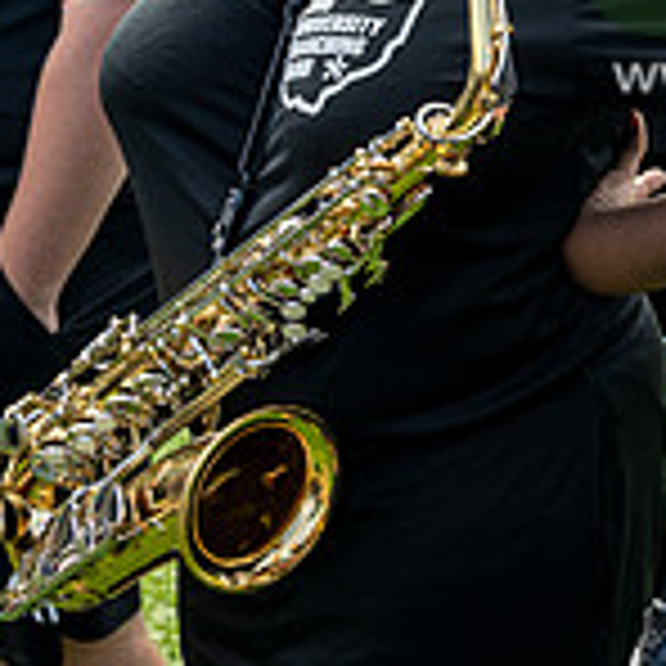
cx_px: 922
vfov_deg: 20.5
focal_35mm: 80
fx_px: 1741
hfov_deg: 19.5
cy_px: -83
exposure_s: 1/250
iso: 64
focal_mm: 24
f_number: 4.5
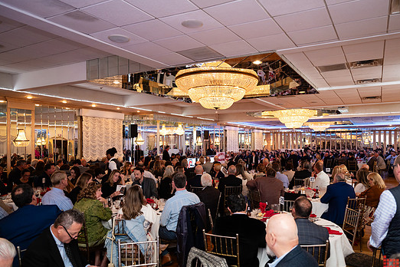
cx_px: 215
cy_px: 147
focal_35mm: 27
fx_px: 300
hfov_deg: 67.3
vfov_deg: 47.9
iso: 1250
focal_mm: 24
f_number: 3.2
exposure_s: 1/200
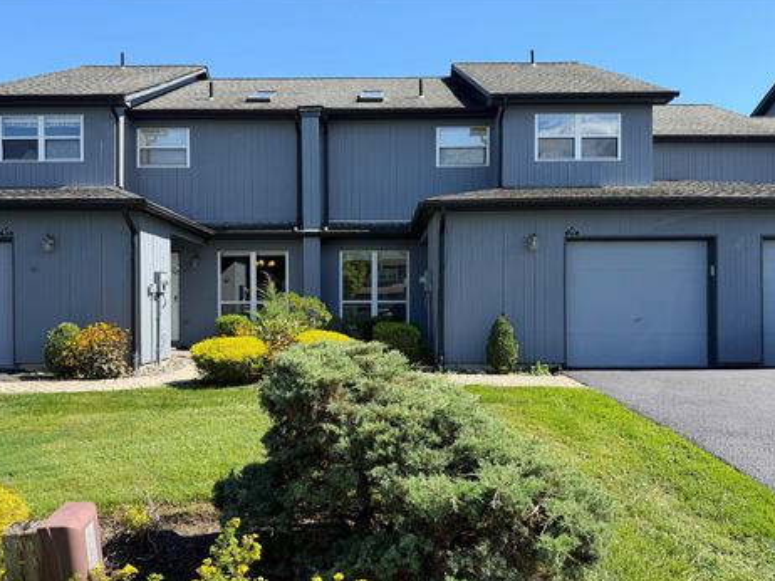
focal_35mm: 26
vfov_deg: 53.0
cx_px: 366
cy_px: 306
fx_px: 582
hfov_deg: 67.3
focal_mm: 6.76
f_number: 1.78
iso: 80
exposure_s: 1/1585
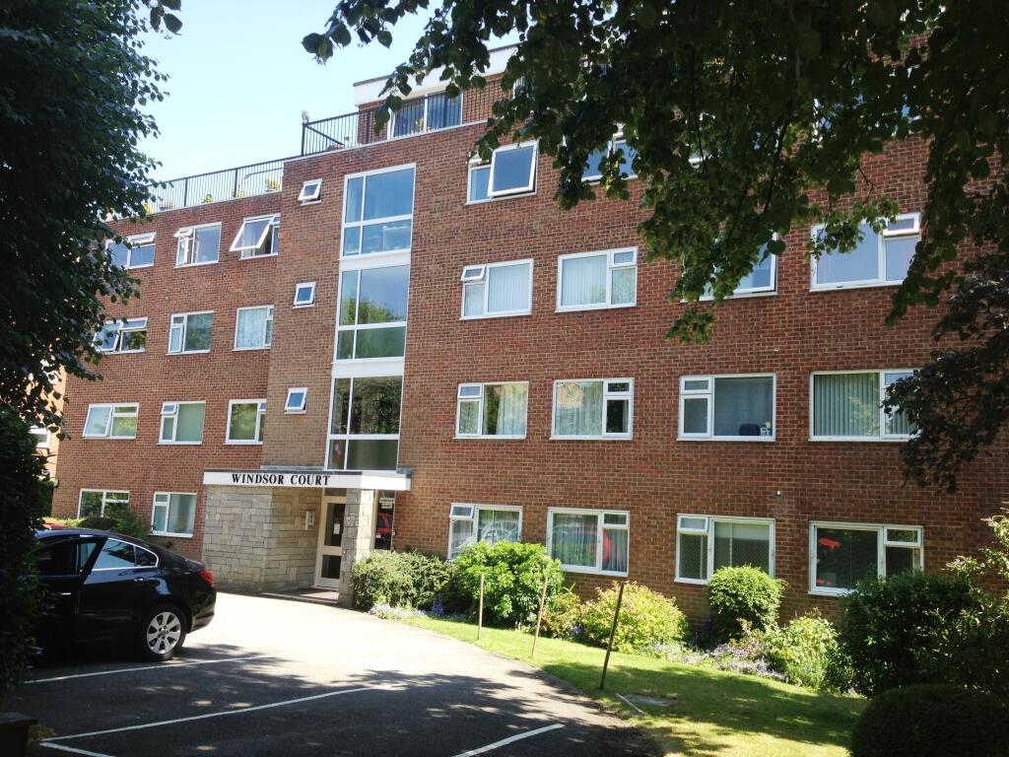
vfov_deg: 40.7
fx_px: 1020
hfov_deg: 52.6
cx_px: 504
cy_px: 378
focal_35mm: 35
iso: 50
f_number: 2.4
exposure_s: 1/375
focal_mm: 4.28
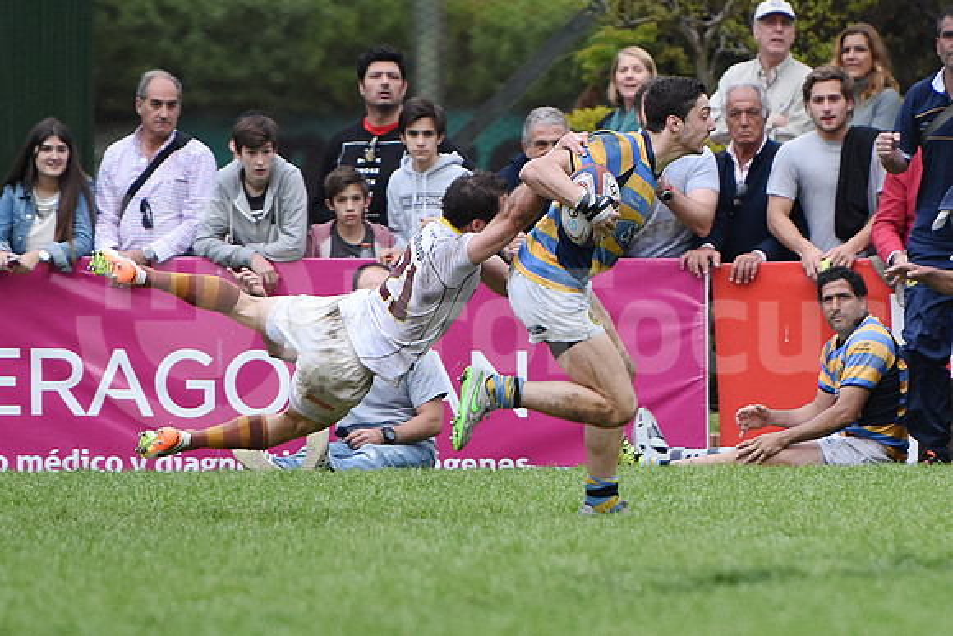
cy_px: 318
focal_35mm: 292
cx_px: 476
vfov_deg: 4.7
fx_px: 7745
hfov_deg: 7.0
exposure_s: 1/1000
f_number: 2.8
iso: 1000
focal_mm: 195
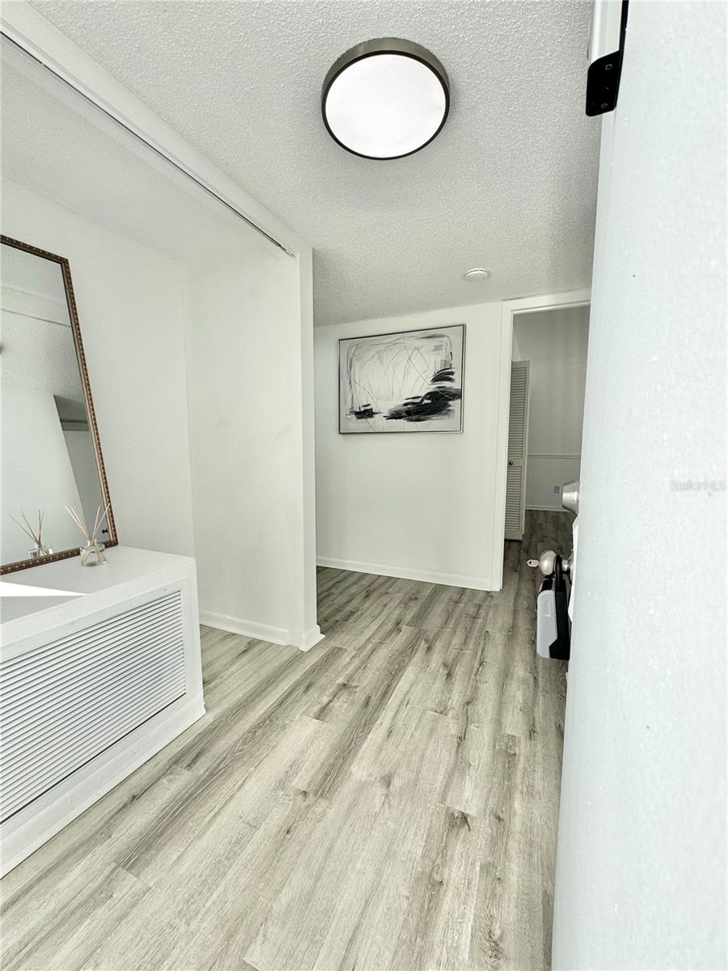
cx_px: 364
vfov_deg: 102.1
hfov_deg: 85.7
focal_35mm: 14
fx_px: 393
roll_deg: +0.5
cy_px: 486
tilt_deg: -5.8
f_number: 2.2
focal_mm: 2.22
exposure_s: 1/485
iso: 40
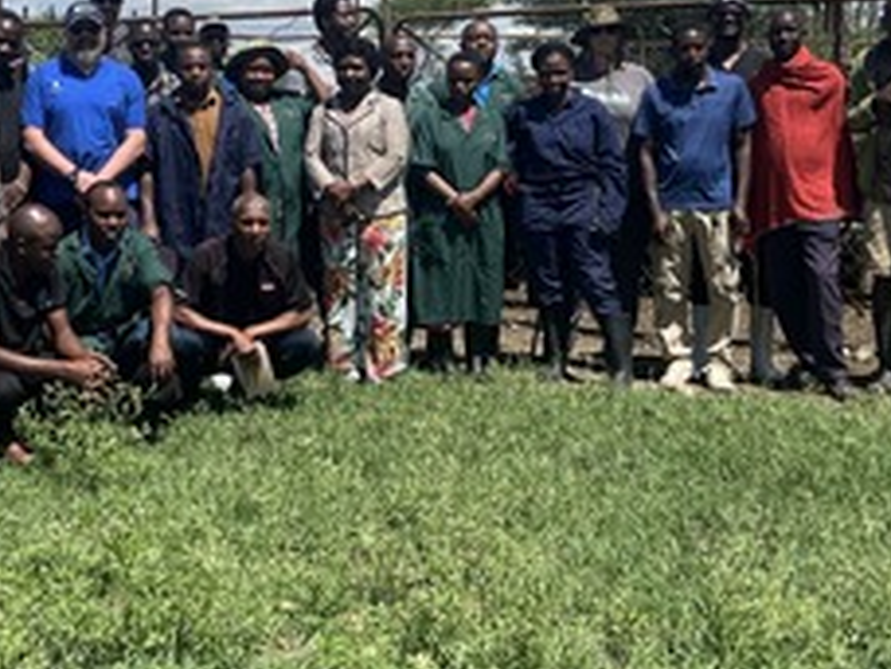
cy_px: 131
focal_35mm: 65
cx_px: 242
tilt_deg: +0.1
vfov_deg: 22.3
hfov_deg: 29.4
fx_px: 1673
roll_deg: +1.1
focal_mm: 5.7
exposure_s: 1/4444
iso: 50
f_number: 1.5
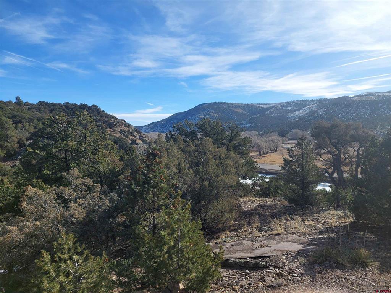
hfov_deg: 71.6
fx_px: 271
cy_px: 146
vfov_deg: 56.8
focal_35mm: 24
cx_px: 196
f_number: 1.8
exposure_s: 1/1877
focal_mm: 5.23
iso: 40
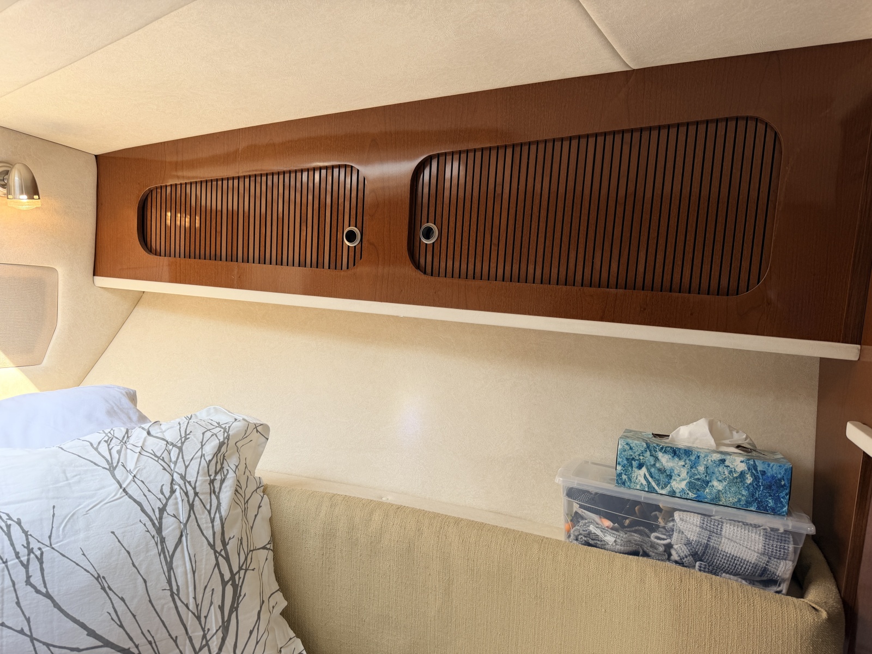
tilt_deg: -6.1
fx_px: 605
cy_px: 327
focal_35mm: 24
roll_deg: -1.9
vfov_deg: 56.8
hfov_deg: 71.6
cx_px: 436
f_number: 1.78
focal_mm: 6.76
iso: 80
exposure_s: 1/121
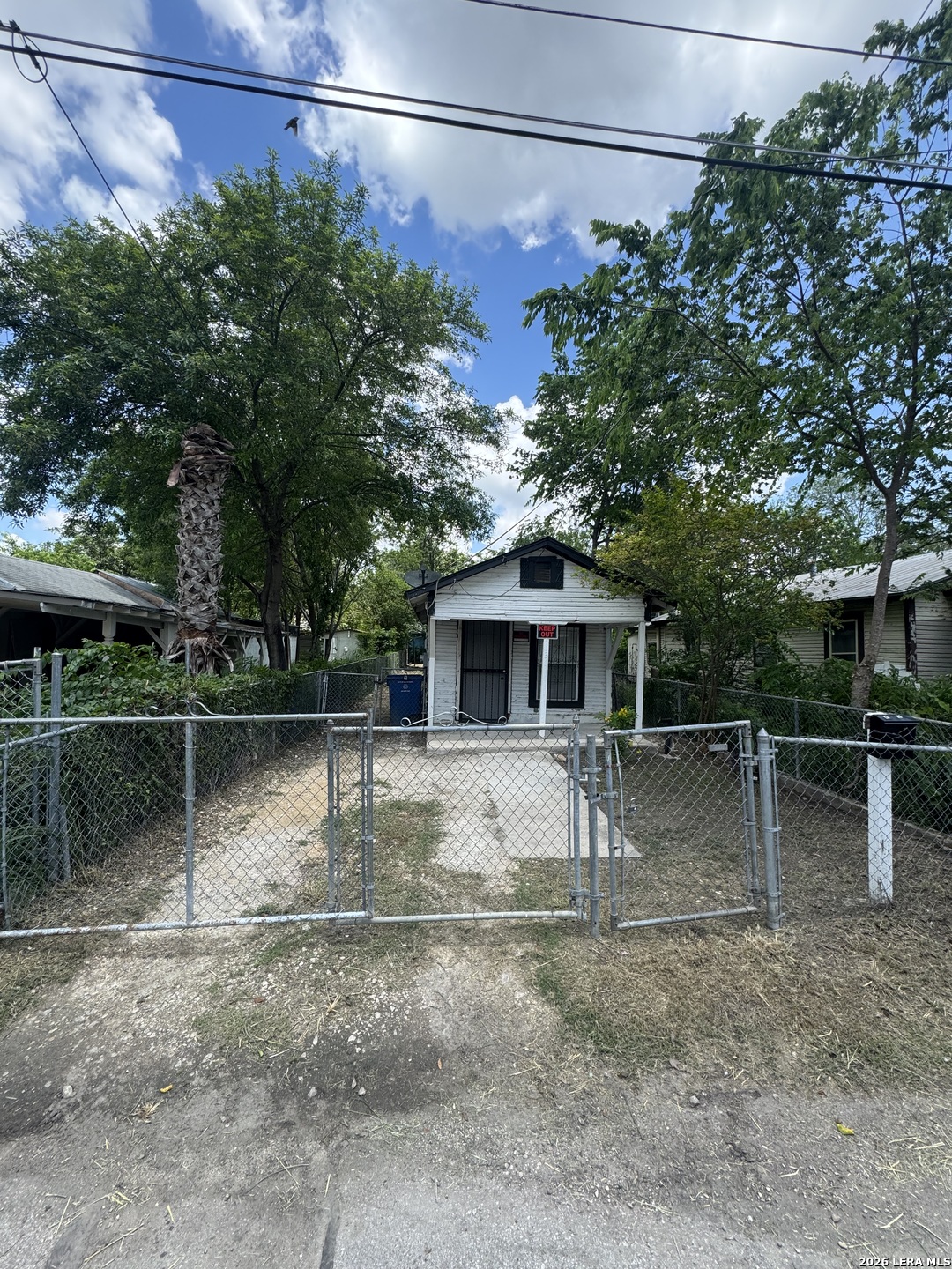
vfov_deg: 102.1
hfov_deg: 85.7
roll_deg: -0.7
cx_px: 476
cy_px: 634
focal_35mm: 14
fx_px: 513
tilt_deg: +0.1
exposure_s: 1/821
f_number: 2.2
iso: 50
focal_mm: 2.22
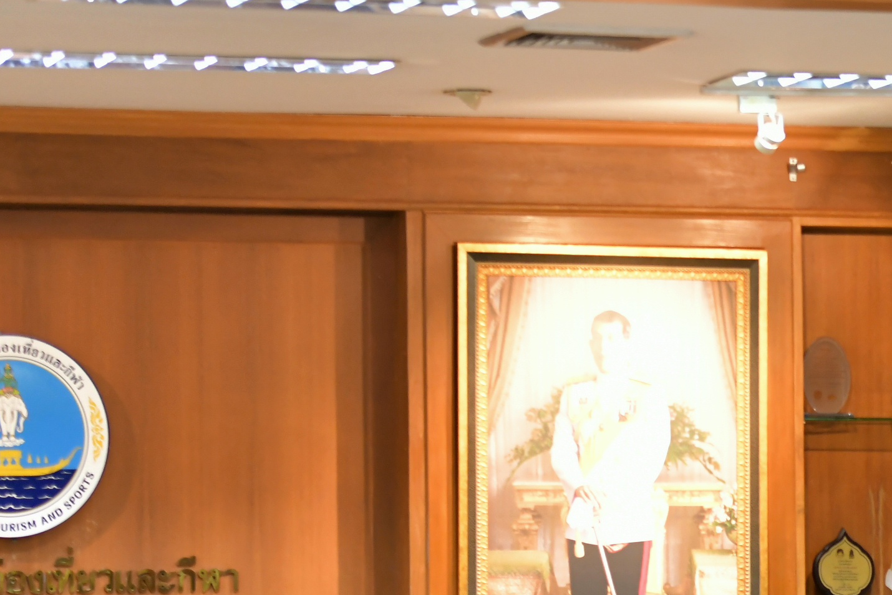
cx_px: 1077
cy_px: 618
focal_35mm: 202
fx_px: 5006
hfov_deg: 10.0
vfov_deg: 6.8
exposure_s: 1/125
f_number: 3.2
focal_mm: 70
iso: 2000
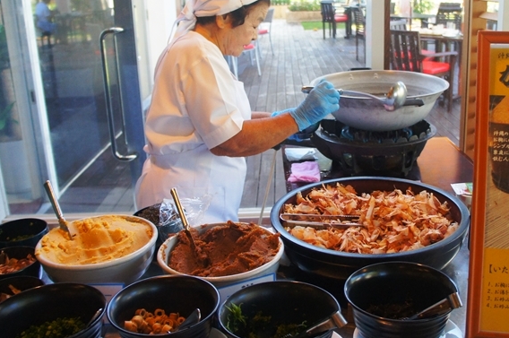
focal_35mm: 38
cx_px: 318
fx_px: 537
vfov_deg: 34.9
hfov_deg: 50.3
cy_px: 147
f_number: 4
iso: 1000
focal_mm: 18
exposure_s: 1/250
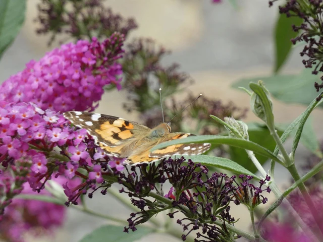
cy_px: 121
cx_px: 162
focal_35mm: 384
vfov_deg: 3.9
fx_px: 3583
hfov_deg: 5.2
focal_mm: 68.8
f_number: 5.6
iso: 160
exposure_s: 1/80
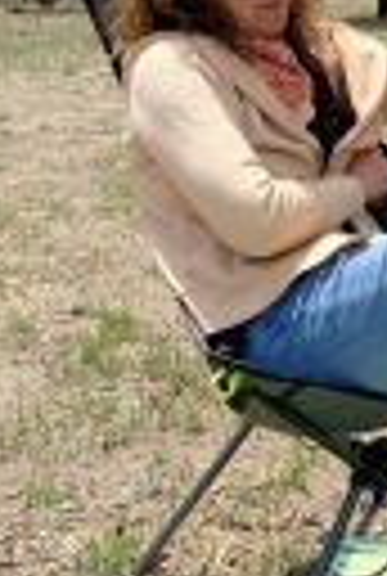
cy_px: 50
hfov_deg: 17.3
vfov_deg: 25.4
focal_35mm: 77
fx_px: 1235
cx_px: 418
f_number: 1.8
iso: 32
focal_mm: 4.25
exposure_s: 1/2890
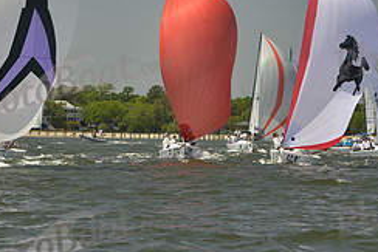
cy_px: -18
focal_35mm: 219
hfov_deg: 9.4
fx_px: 2301
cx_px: 256
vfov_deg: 6.3
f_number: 6.3
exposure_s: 1/1000
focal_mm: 92
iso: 280
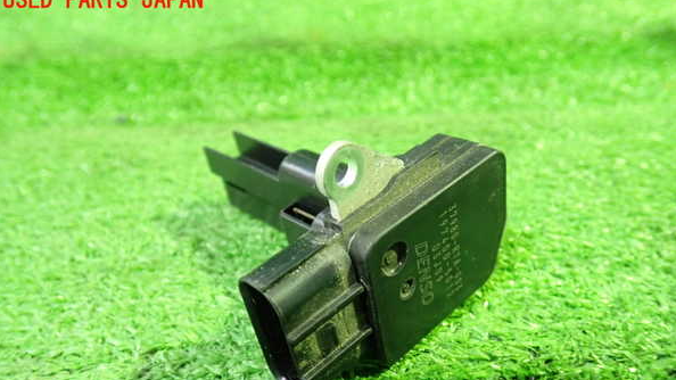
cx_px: 338
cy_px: 242
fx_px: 591
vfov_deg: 35.4
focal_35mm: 33
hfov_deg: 59.5
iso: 800
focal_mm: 5.4
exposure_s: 1/25
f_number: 2.3
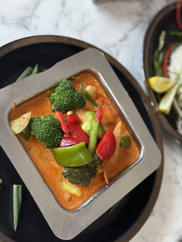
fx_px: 336
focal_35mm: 48
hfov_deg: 30.3
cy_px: 121
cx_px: 91
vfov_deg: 39.7
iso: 250
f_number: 1.78
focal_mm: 6.76
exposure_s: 1/120
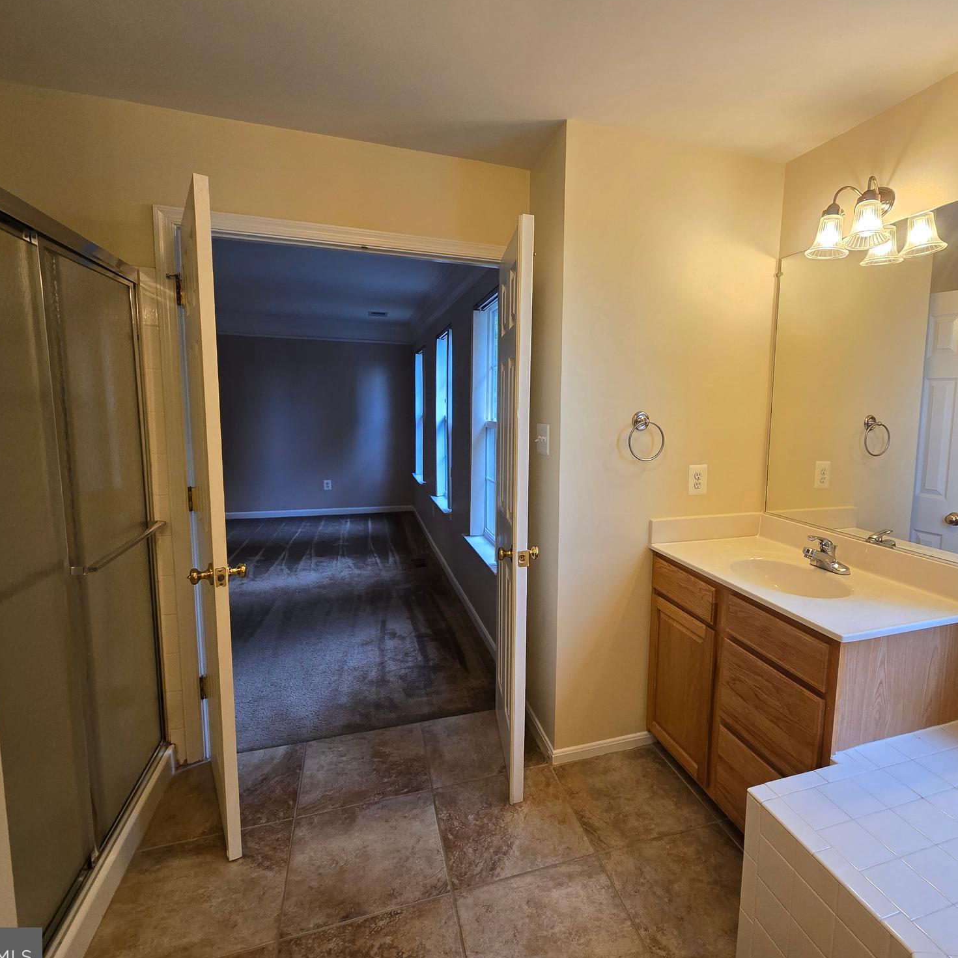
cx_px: 546
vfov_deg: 87.4
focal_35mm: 16
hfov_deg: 86.9
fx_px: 501
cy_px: 481
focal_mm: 2.2
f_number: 2.2
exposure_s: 1/60
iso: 100
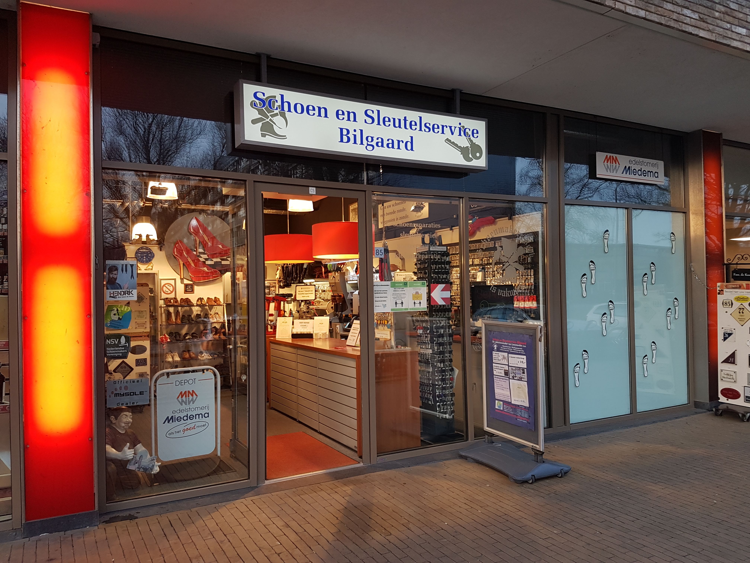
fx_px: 563
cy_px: 282
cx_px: 375
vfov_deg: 53.1
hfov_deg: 67.3
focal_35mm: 26
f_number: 1.7
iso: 50
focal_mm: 4.2
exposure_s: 1/50
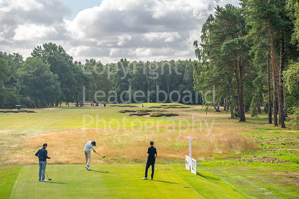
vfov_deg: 11.4
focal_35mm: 120
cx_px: 150
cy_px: 100
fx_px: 997
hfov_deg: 17.1
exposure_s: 1/1600
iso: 500
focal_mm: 120
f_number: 6.3
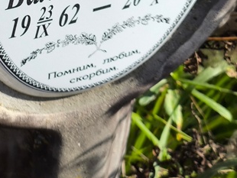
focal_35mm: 129
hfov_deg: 14.9
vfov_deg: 11.3
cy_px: -42
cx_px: -16
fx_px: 884
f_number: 1.7
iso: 50
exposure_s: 1/721
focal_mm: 4.71
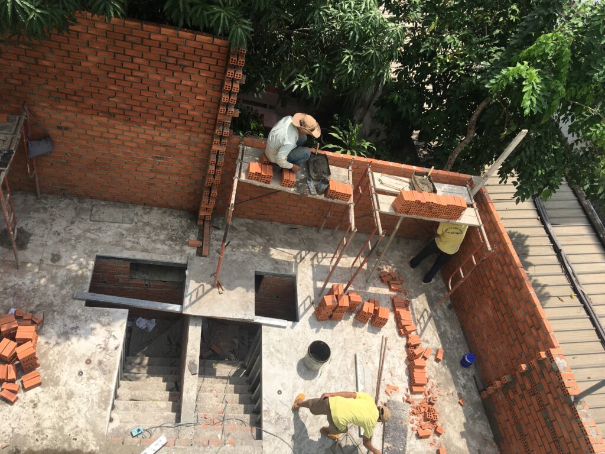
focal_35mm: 29
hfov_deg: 61.7
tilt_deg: -48.4
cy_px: 227
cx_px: 302
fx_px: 507
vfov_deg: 48.2
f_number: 2.2
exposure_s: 1/1374
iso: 25
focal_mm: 4.15
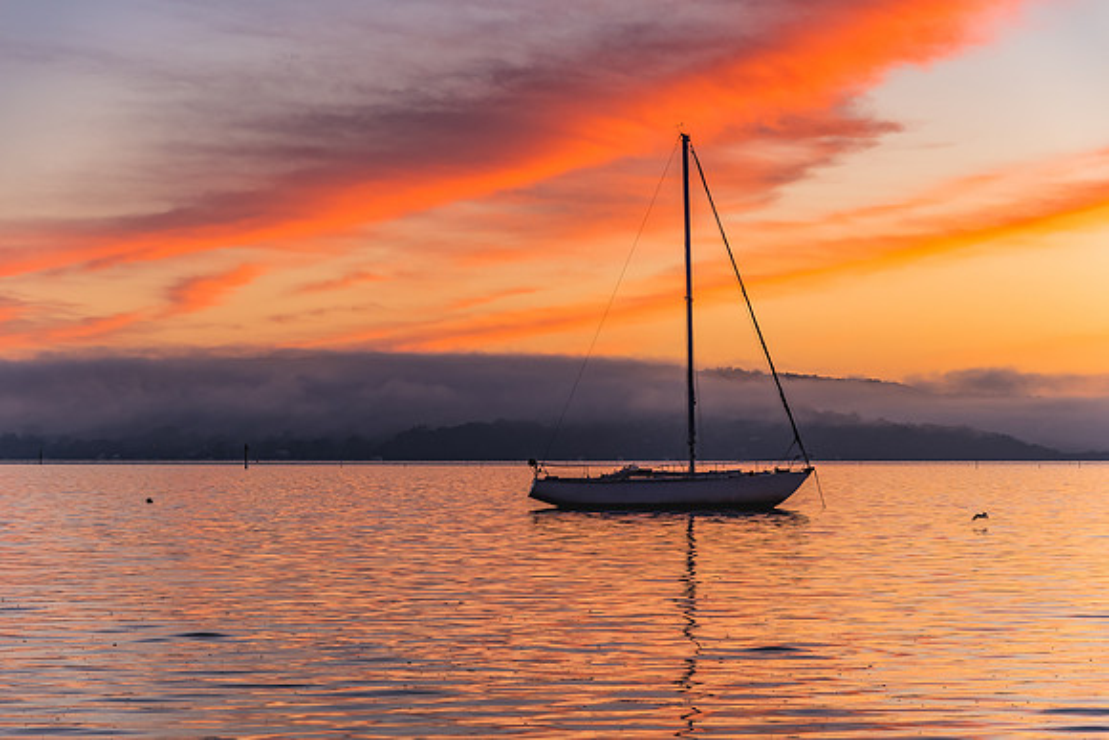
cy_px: 370
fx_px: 2795
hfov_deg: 22.4
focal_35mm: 91
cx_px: 554
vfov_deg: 15.1
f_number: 4.5
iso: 200
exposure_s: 1/60
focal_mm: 60
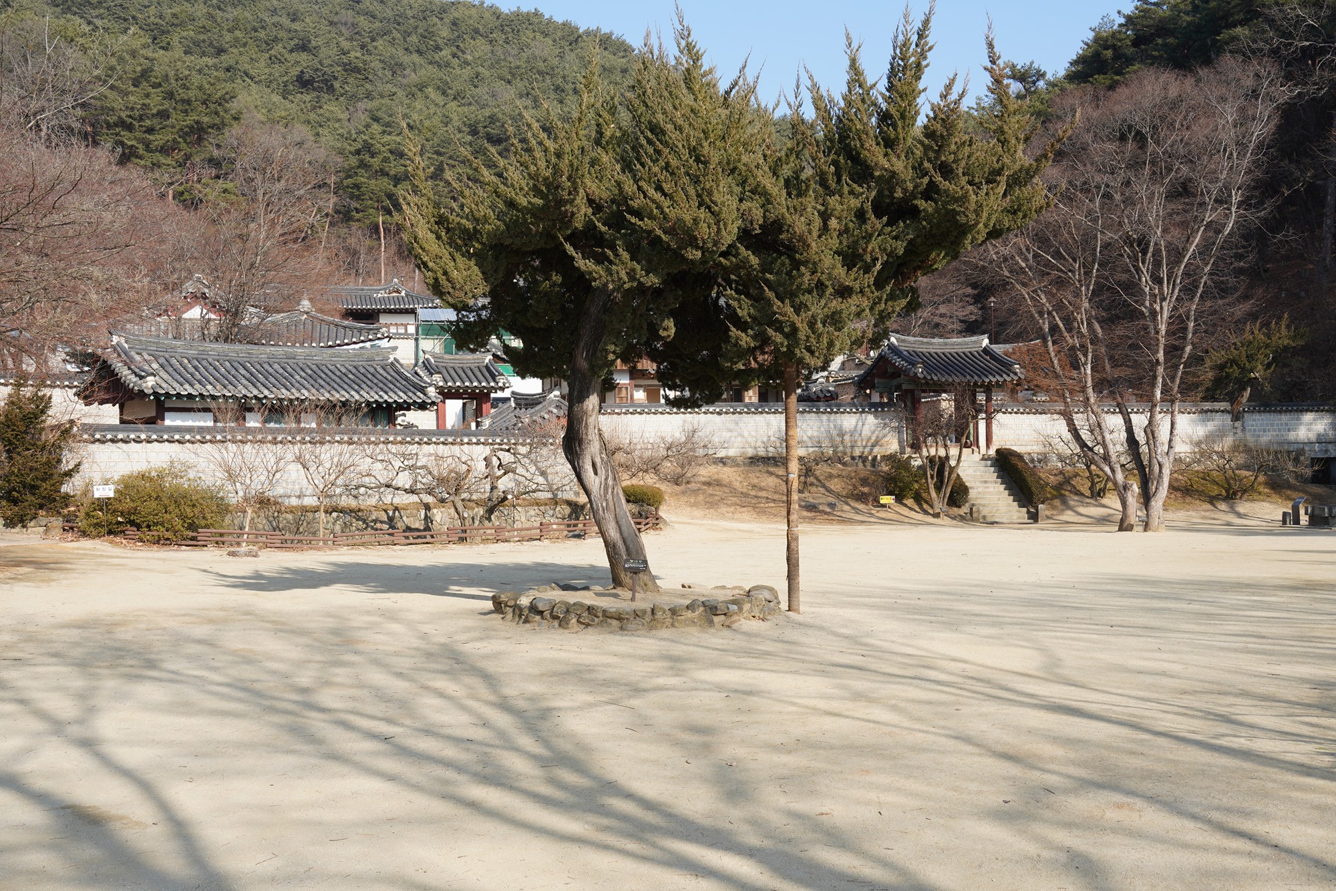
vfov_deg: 33.4
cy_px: 446
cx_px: 668
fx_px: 1485
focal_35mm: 40
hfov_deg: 48.5
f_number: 13
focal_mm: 40
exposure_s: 1/100
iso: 160
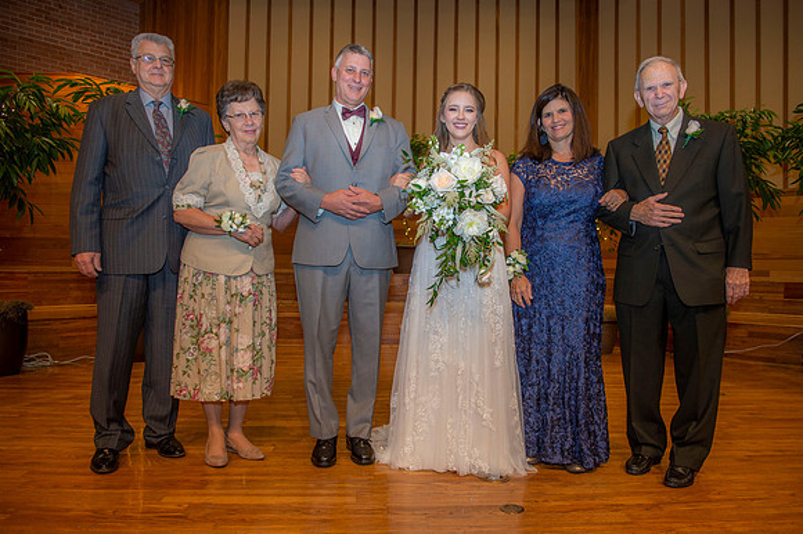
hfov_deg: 67.4
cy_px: 267
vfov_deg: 47.9
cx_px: 402
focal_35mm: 27
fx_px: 602
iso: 640
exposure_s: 1/125
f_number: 4
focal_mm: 27
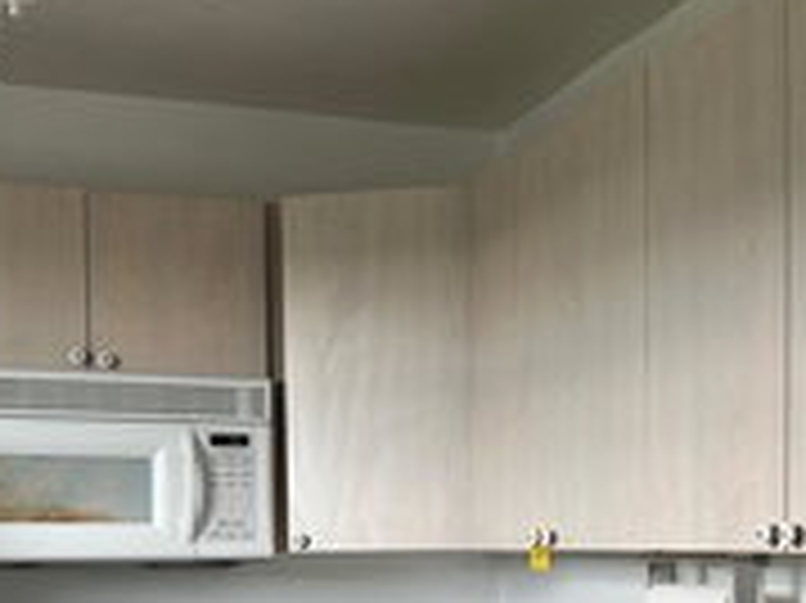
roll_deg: +1.0
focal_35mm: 62
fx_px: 1443
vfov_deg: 22.8
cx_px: 398
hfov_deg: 31.2
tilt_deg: -1.8
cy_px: 590
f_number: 1.5
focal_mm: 5.7
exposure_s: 1/121
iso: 64
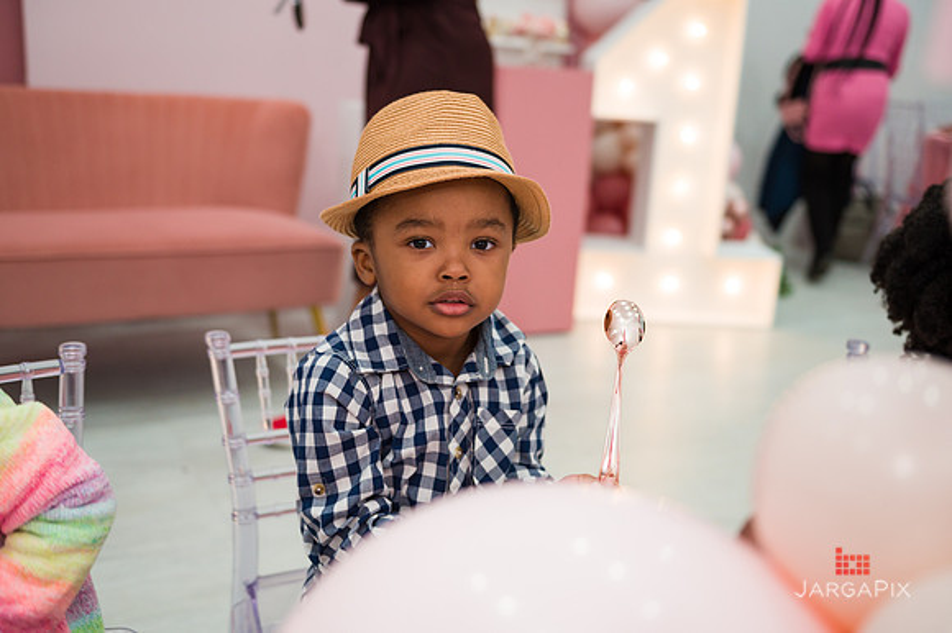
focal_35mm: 38
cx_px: 476
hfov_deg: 50.7
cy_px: 316
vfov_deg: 35.0
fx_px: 1004
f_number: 3.2
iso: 800
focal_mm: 38
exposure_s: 1/200
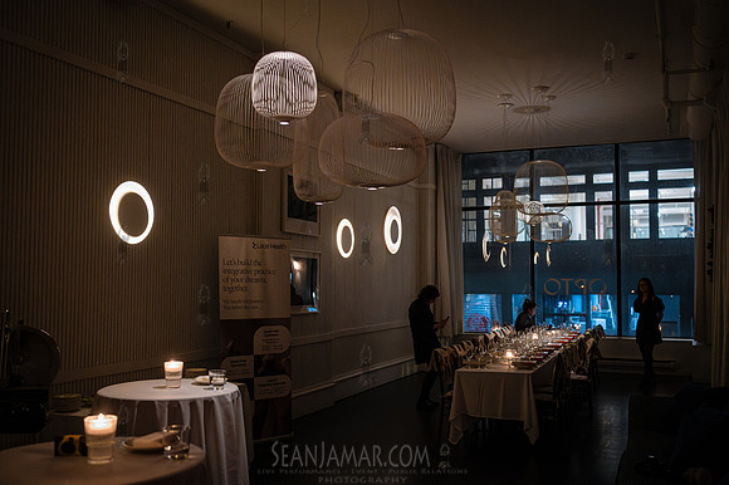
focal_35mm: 35
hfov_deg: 54.0
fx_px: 716
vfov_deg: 37.4
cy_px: 242
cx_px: 364
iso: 12800
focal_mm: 35
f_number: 2.8
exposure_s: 1/250
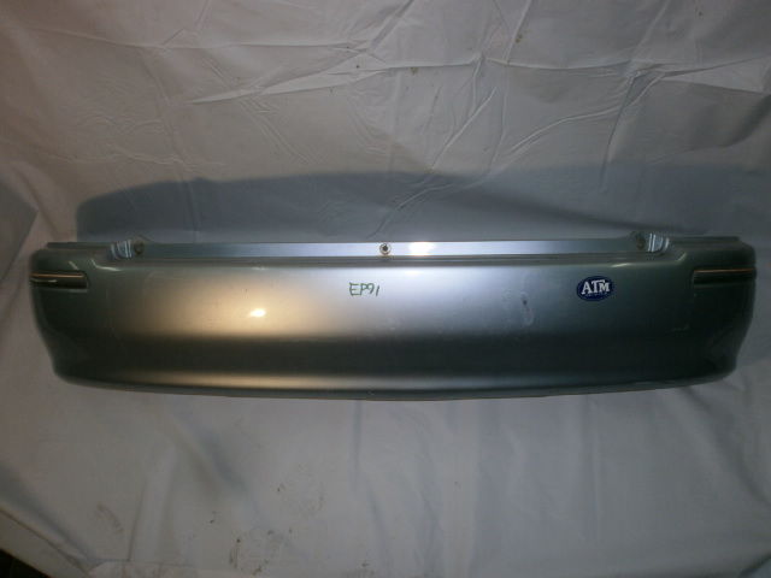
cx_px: 386
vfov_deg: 51.4
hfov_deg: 65.3
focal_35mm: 27
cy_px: 289
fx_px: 601
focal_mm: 4.8
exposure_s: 1/30
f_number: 2.9
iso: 125
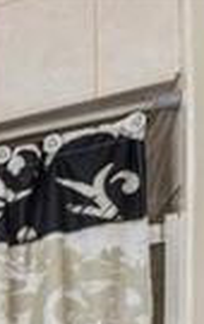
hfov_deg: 10.3
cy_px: 502
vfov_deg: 21.8
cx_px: -456
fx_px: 681
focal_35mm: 77
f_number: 11
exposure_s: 1.5
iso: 100
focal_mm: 16
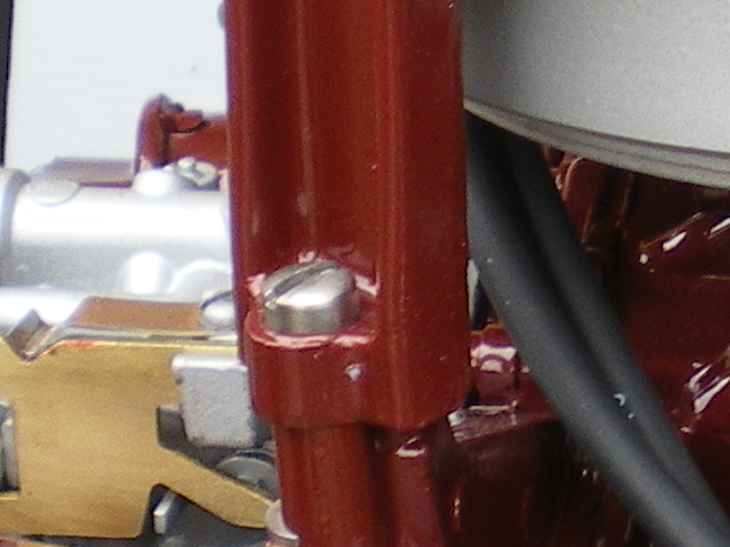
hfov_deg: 8.9
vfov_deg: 6.7
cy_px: 244
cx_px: 695
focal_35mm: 221
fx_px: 4661
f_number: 3.5
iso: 50
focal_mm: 7.4
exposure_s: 1/80
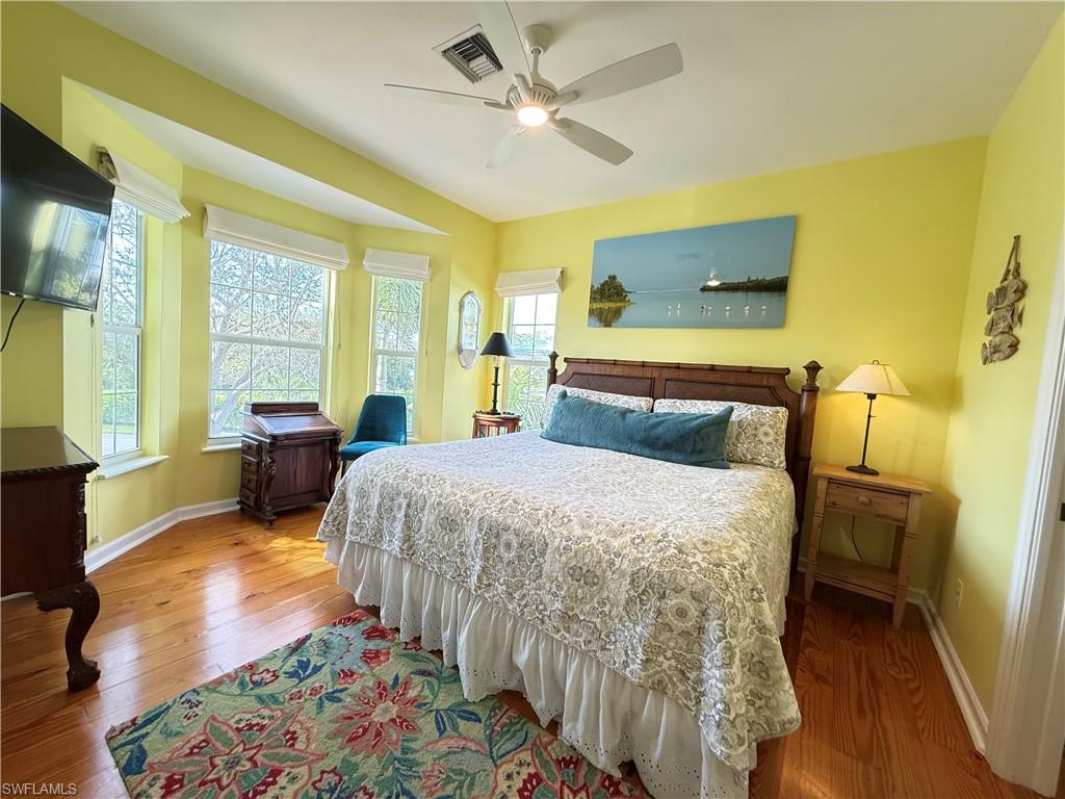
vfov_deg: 85.7
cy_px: 400
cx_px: 532
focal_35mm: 14
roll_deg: -3.8
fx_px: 431
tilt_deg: -3.1
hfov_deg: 102.1
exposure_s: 1/120
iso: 320
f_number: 2.2
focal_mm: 2.22
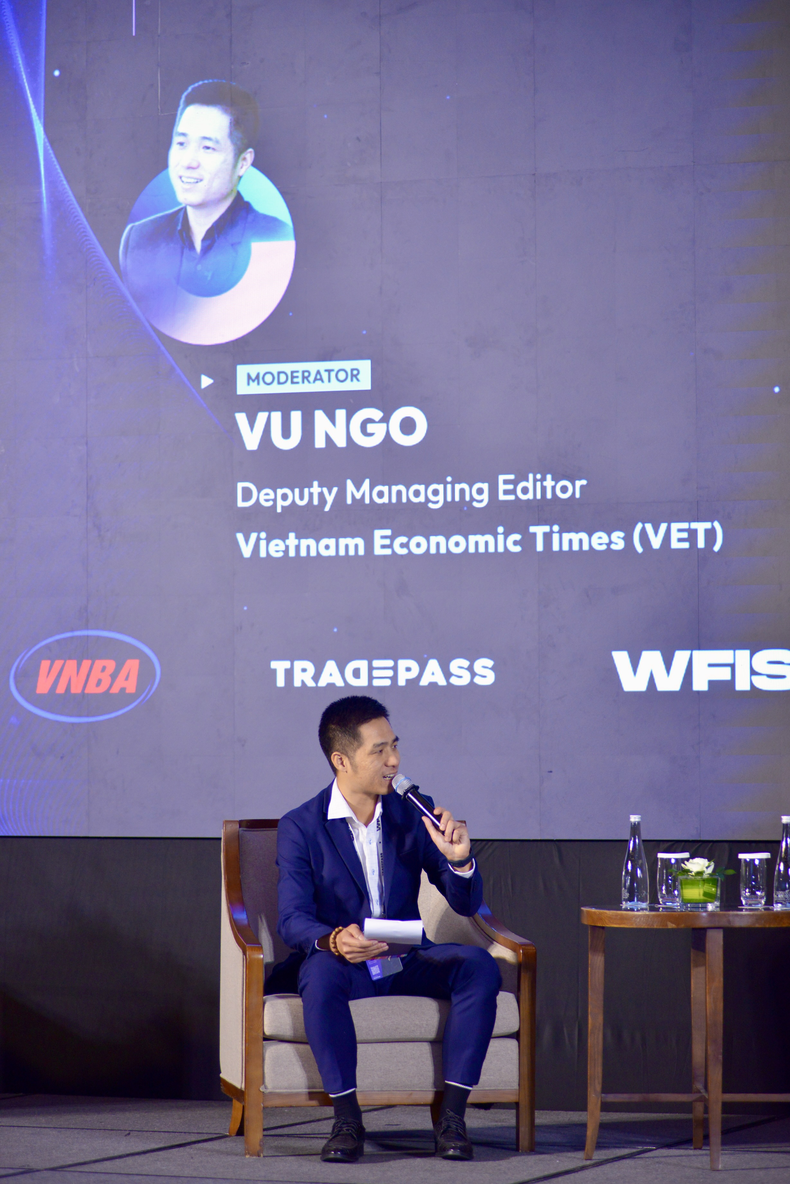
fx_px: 4111
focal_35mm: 125
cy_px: 592
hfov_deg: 11.0
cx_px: 395
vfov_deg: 16.4
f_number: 2.8
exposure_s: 1/250
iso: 1600
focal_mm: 125
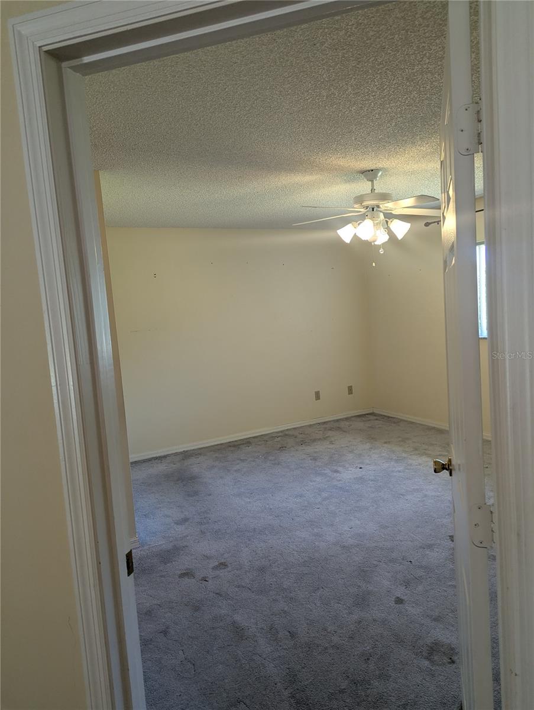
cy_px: 355
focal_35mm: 24
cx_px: 267
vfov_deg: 71.5
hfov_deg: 56.9
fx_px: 493
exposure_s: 1/60
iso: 64
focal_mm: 6.81
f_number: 1.85
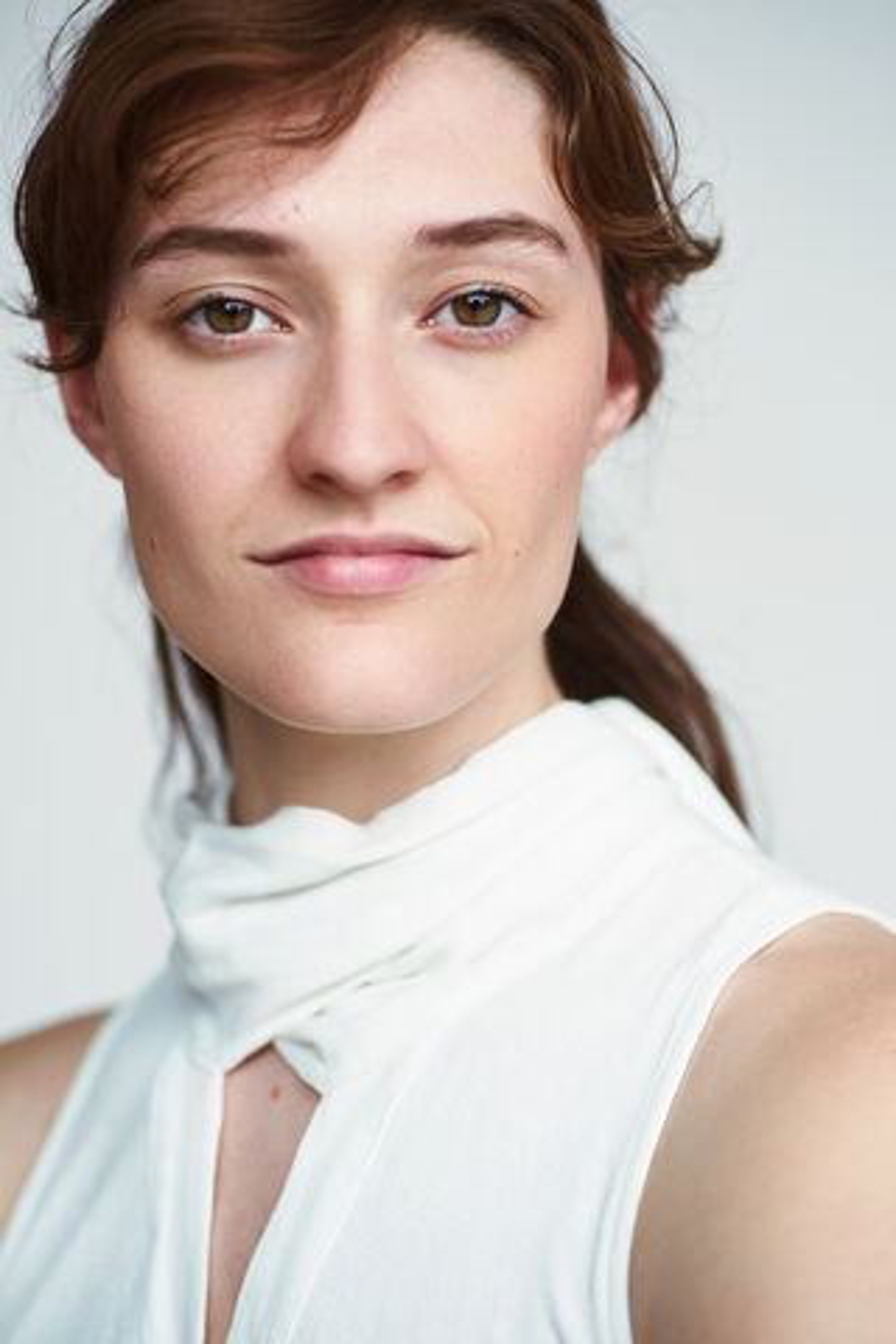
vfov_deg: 22.6
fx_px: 3360
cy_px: 672
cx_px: 448
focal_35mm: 90
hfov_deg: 15.2
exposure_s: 1/1250
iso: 1600
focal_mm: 90
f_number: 4
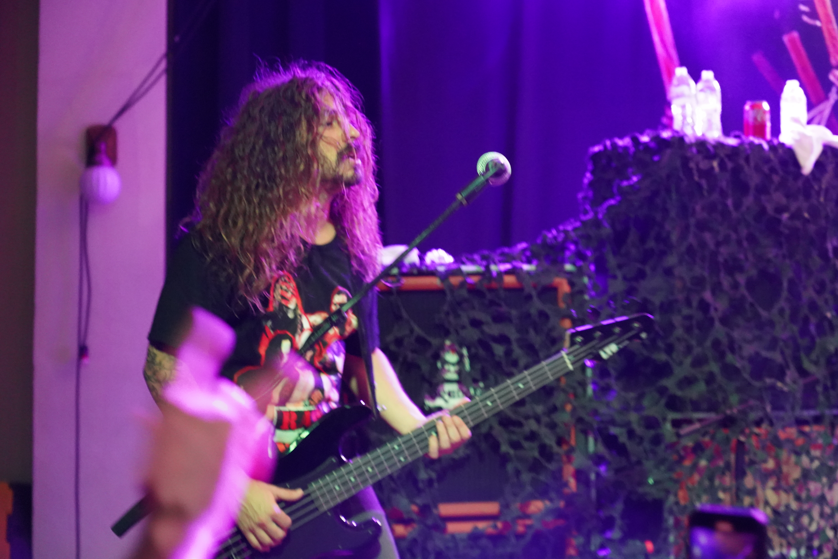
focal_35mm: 68
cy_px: 280
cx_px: 419
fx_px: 1583
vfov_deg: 20.0
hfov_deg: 29.7
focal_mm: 68
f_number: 4
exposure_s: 1/20
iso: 12800
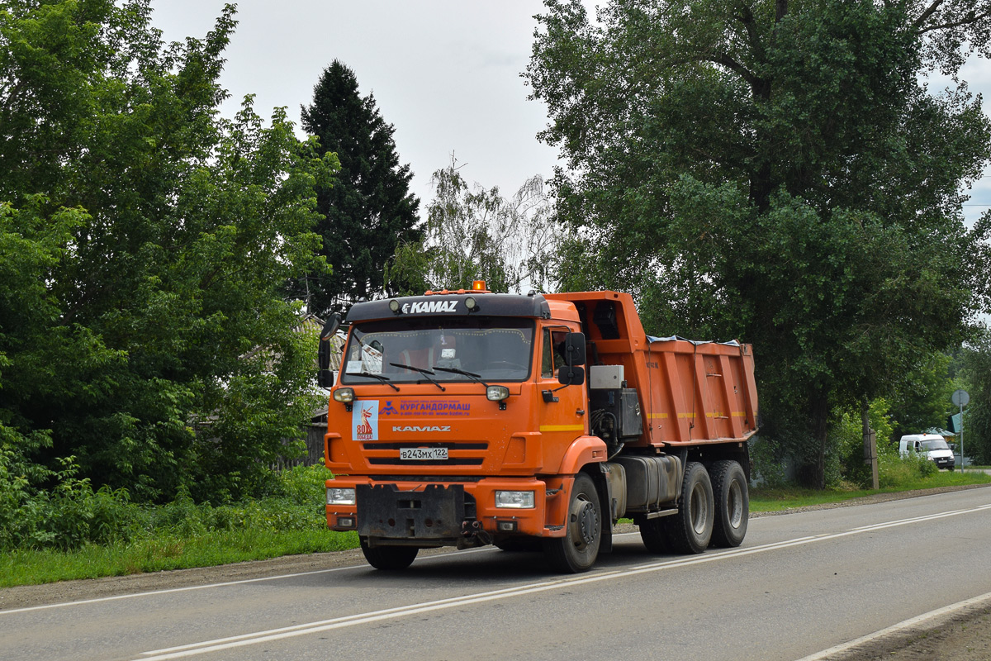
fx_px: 1404
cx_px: 496
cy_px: 330
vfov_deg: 26.5
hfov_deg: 38.9
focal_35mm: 51
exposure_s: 1/800
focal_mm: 34
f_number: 6.3
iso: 200
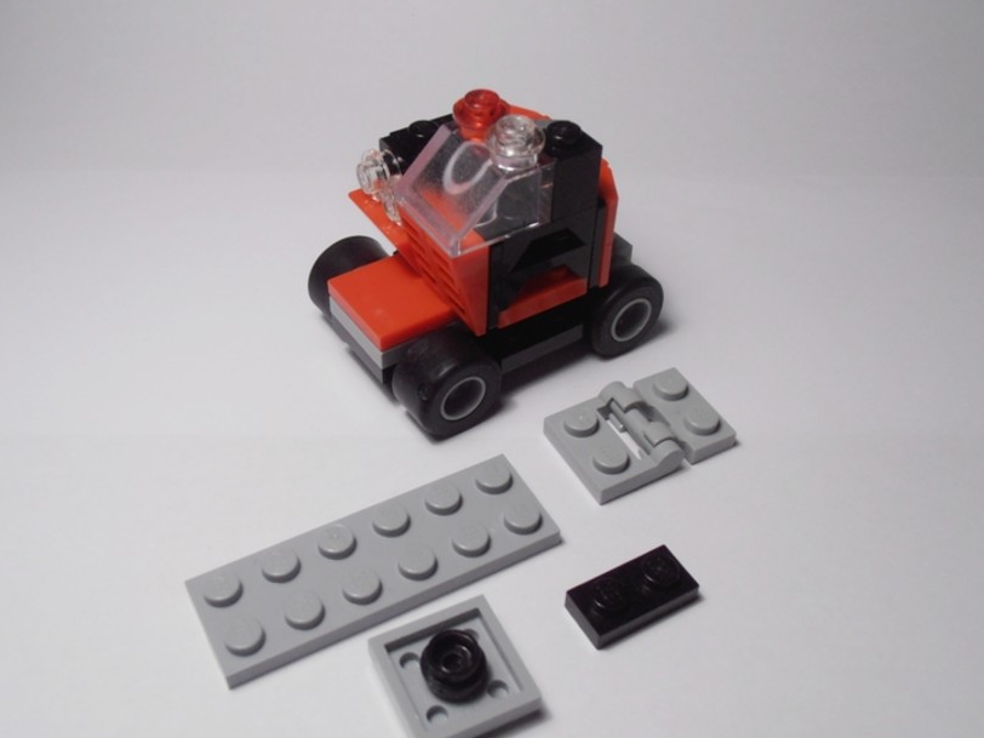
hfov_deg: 45.7
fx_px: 1165
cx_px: 459
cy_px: 403
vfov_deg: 35.1
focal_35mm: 41
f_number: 3.9
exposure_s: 1/100
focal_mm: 6.61
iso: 100
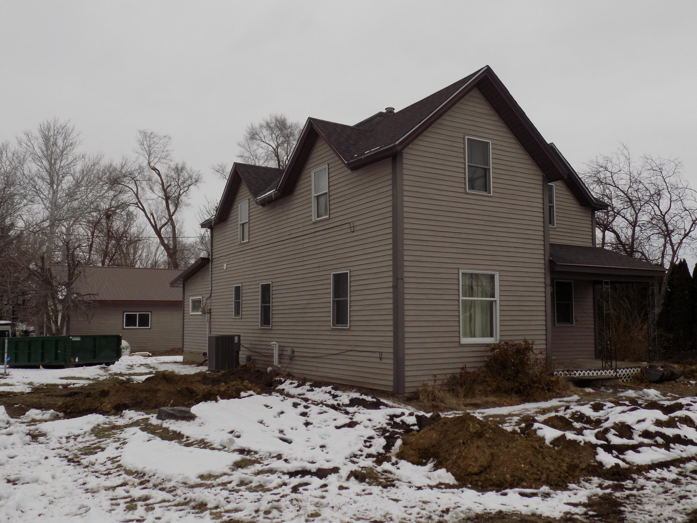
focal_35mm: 30
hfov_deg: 60.0
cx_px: 348
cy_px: 262
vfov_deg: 46.8
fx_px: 604
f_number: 3.3
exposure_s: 1/640
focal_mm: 5.3
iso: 80
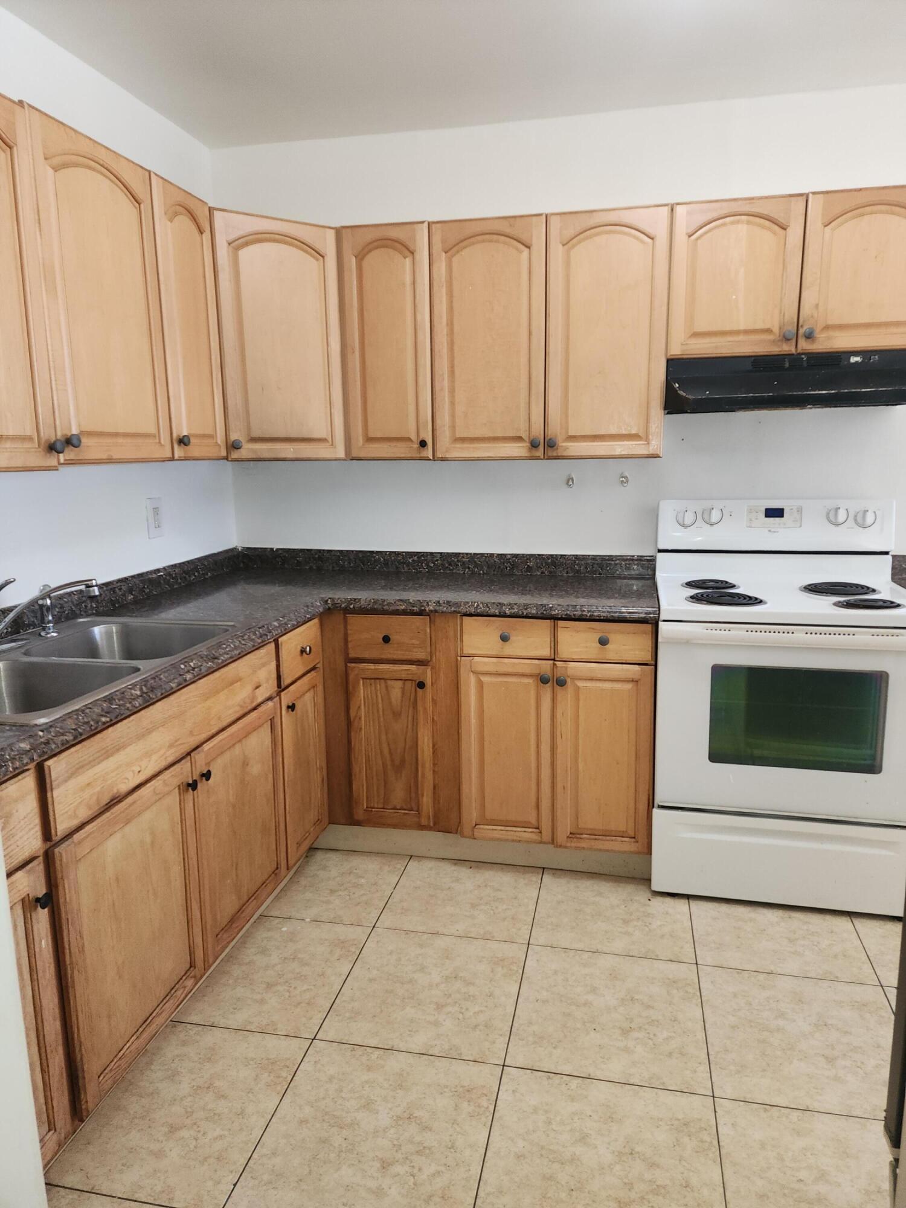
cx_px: 453
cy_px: 604
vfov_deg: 73.9
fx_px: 803
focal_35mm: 23
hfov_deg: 58.9
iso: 100
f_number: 1.8
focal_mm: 6.4
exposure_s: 1/40
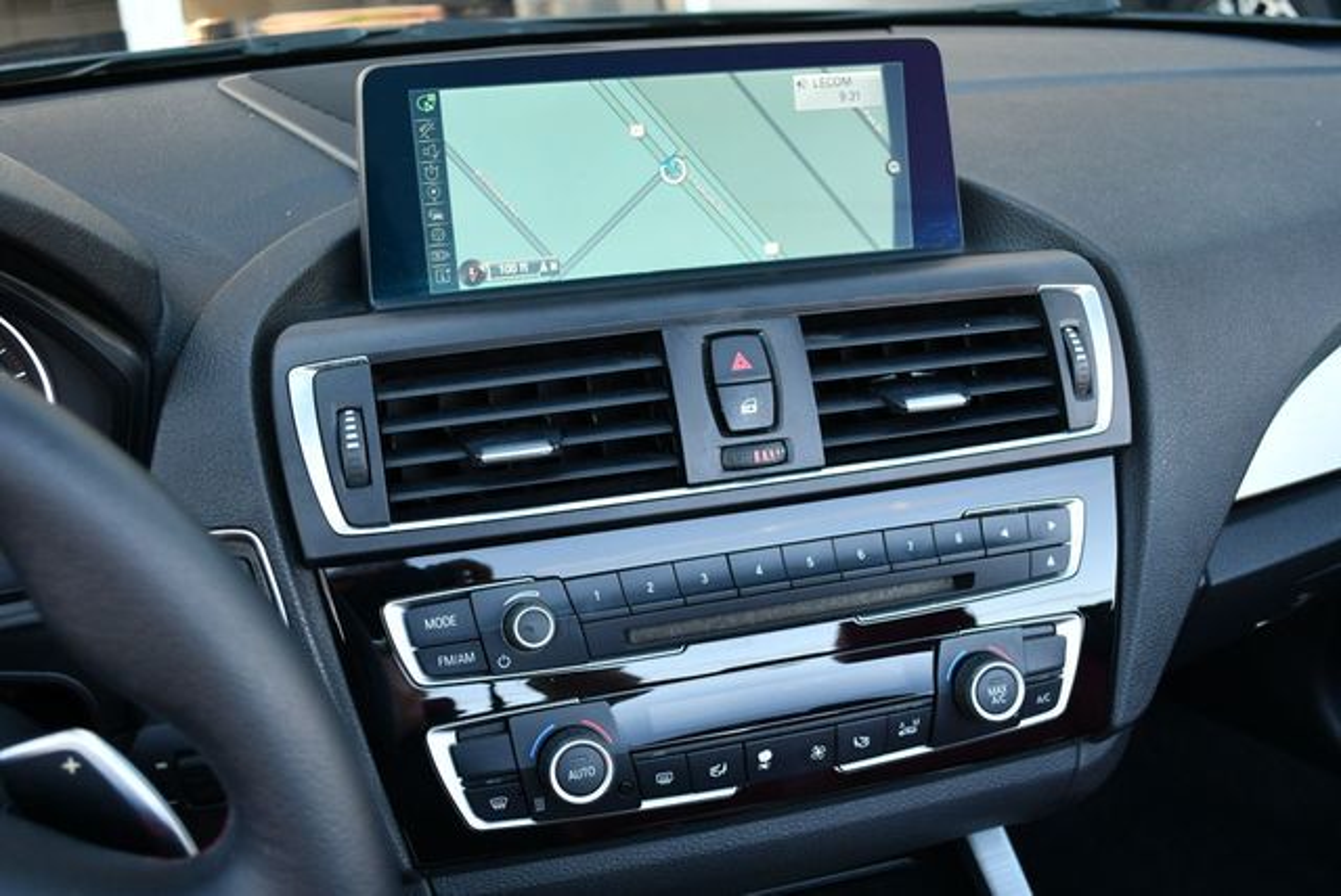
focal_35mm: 36
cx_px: 670
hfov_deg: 53.1
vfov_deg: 36.9
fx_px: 1342
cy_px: 448
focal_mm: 18
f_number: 3.5
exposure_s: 1/250
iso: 720
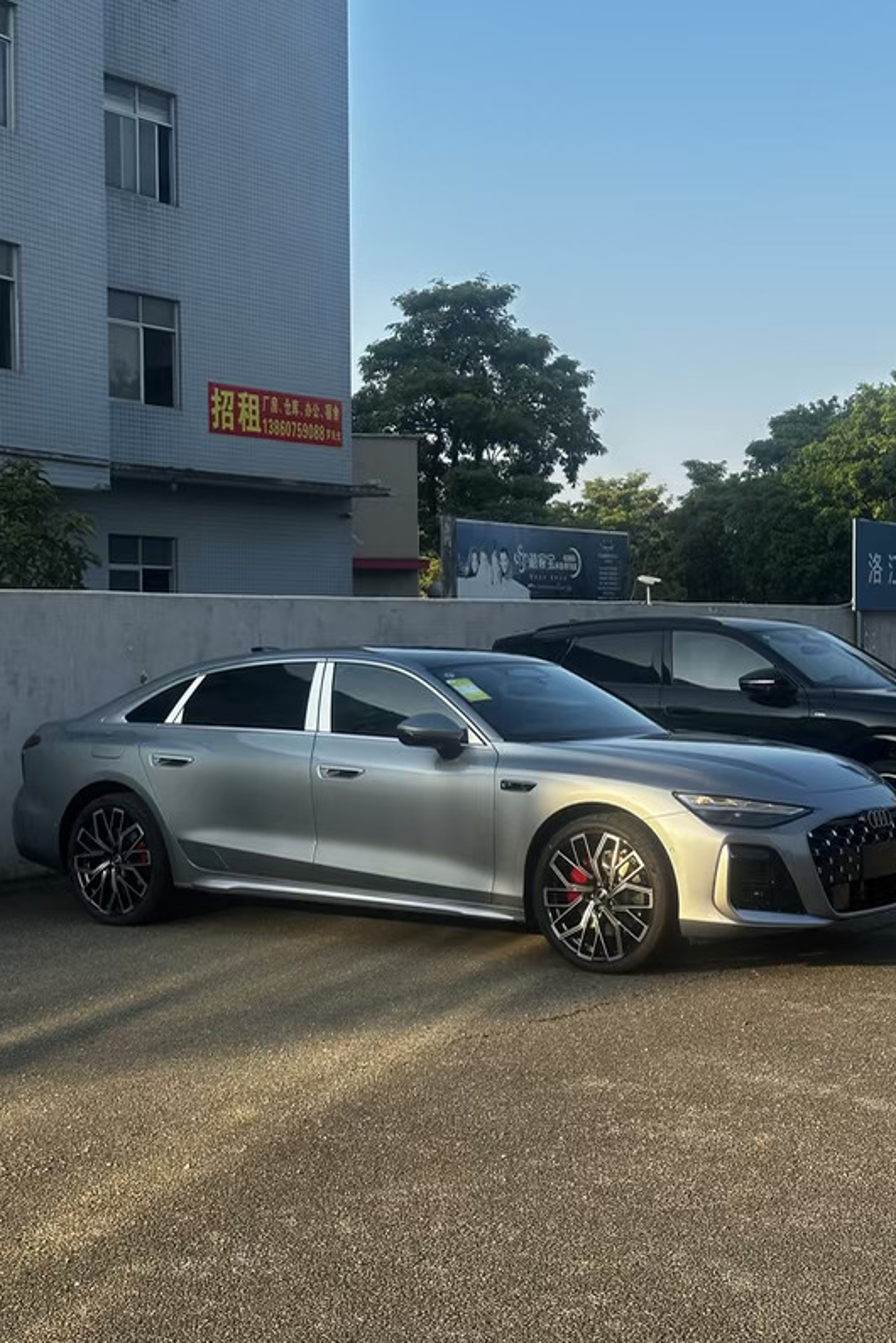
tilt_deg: -2.7
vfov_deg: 38.9
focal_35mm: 51
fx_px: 1902
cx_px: 499
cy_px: 685
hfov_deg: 26.5
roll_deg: -0.8
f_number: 1.78
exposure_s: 1/1242
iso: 64
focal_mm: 6.86
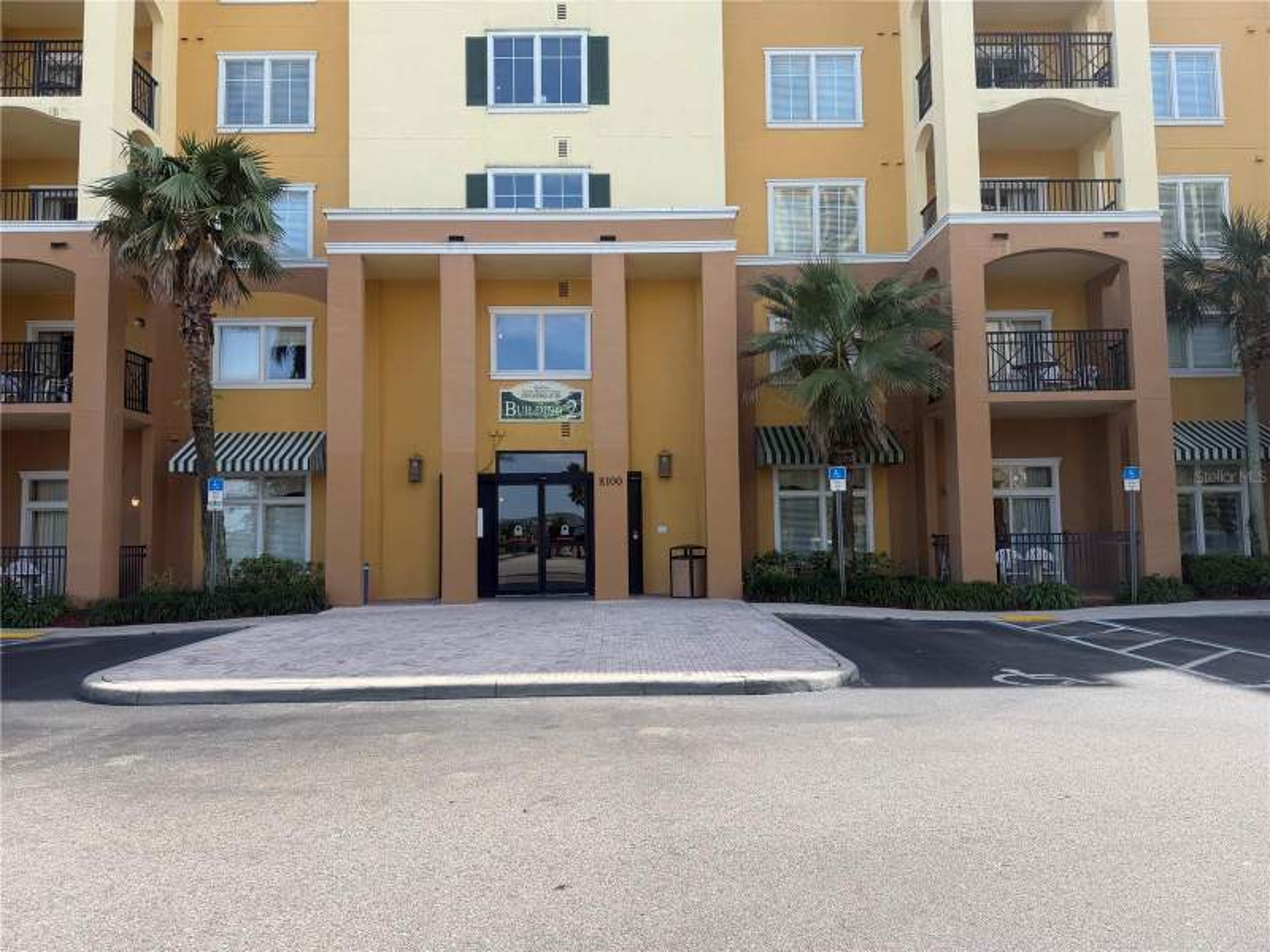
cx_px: 635
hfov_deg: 71.6
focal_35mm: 24
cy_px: 476
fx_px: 881
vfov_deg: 56.8
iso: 80
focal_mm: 6.76
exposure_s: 1/1812
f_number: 1.78
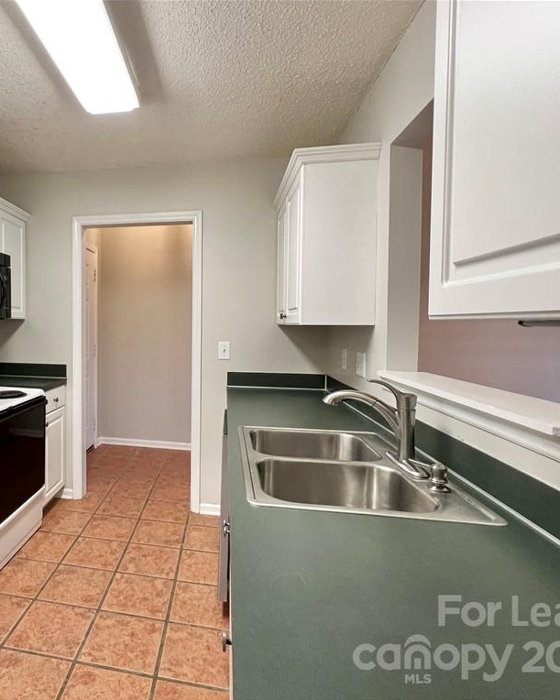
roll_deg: +0.4
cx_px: 156
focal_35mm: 17
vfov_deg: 89.6
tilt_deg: -3.0
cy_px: 350
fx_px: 352
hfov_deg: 72.8
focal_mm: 1.57
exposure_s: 1/60
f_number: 1.8
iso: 160
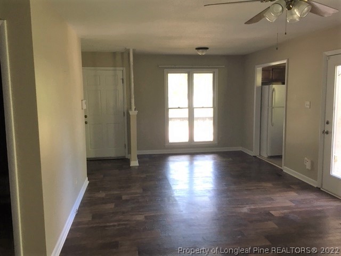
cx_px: 170
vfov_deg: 48.2
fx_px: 286
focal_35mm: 29
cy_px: 128
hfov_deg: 61.7
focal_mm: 4.15
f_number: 2.2
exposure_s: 1/30
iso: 80
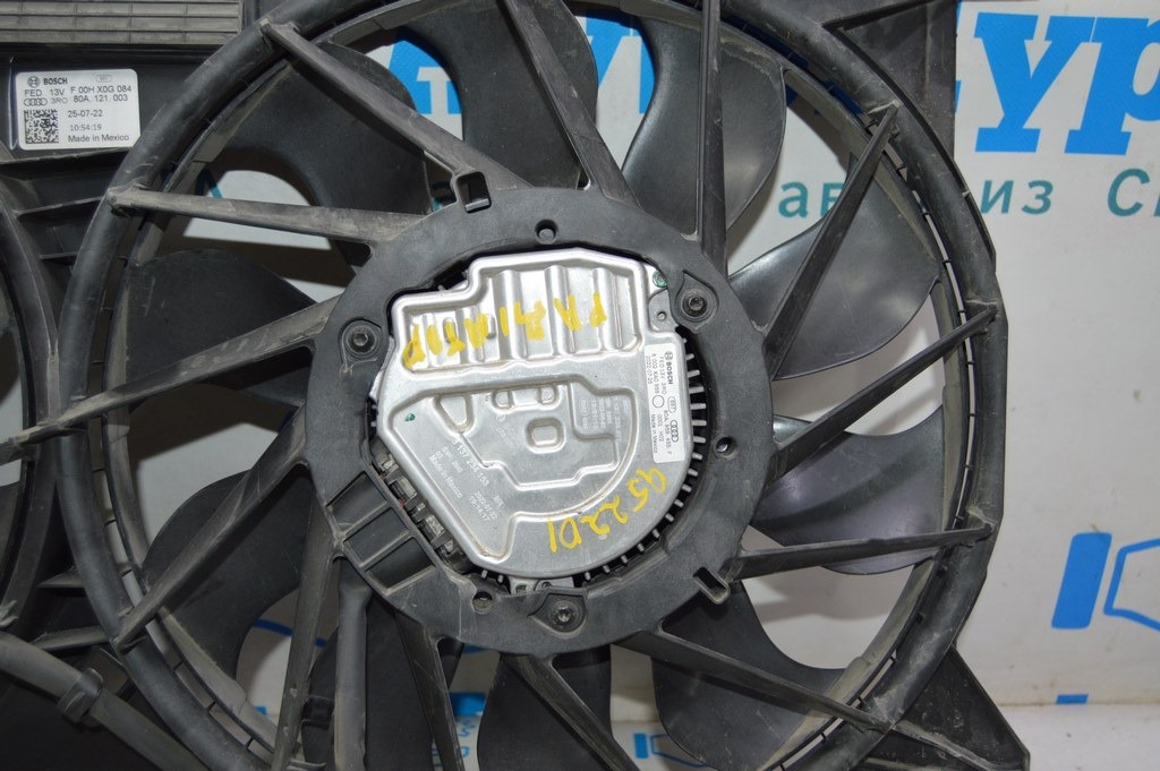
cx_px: 580
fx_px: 1159
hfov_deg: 53.2
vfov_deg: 36.8
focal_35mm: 36
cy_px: 386
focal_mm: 24
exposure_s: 1/60
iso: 560
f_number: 3.8
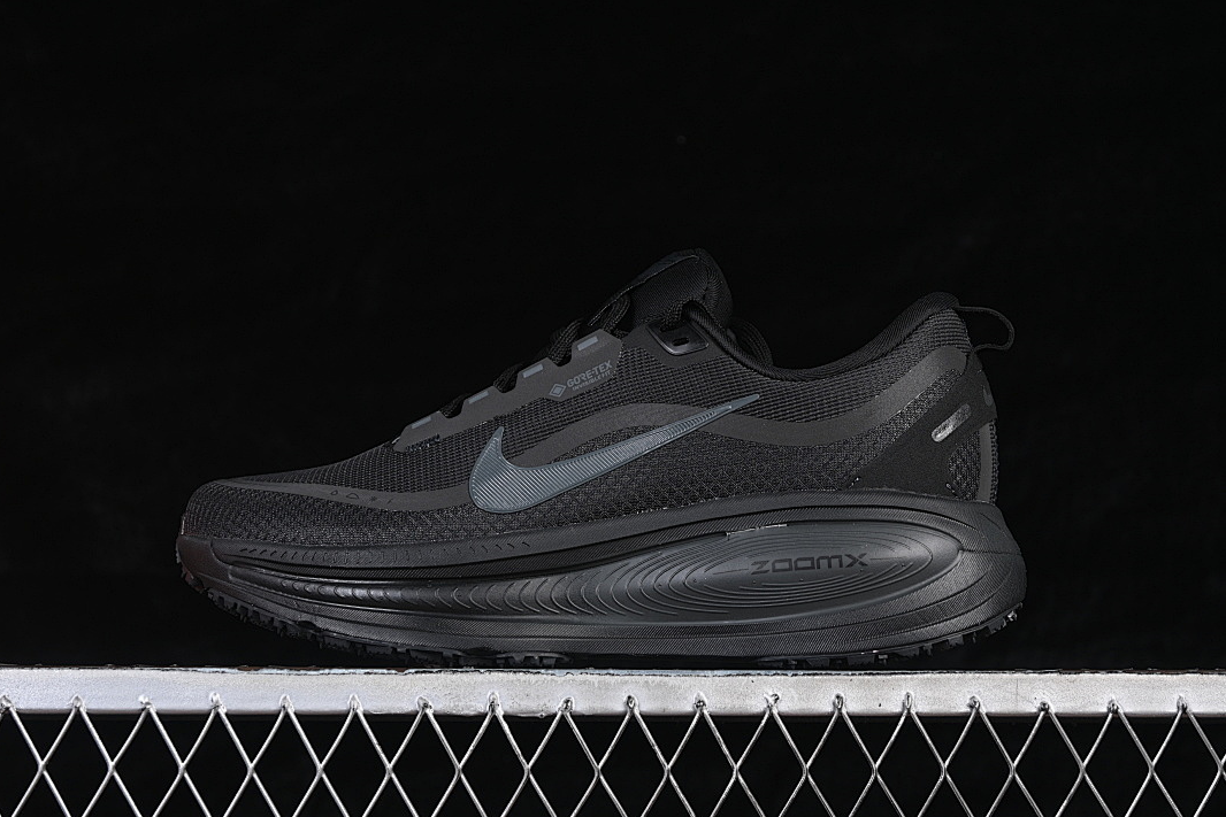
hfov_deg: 26.6
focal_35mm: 76
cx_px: 608
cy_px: 411
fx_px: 2588
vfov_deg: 18.0
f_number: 6.3
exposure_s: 1/60
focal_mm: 50
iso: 160
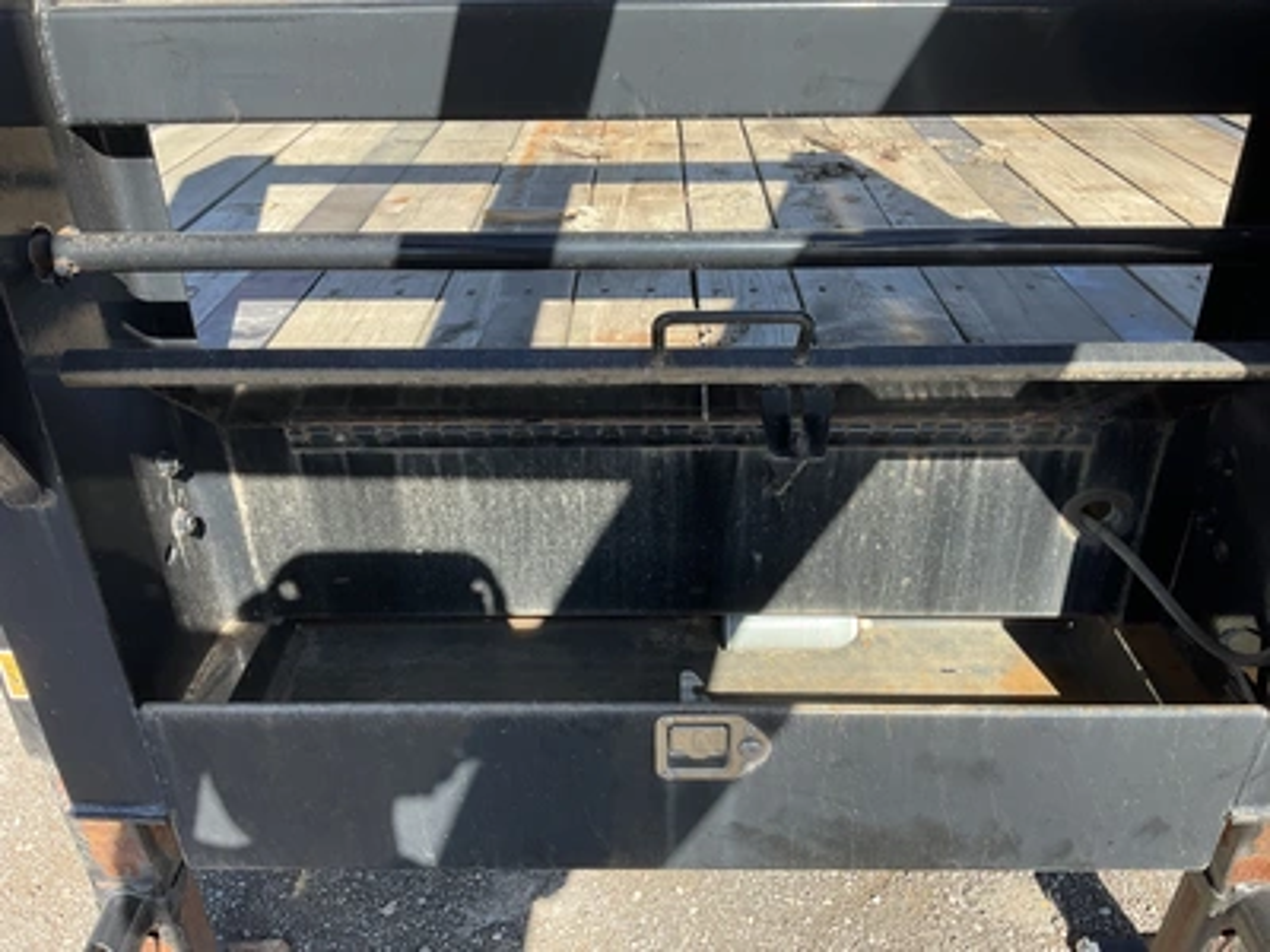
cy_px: 476
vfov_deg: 48.2
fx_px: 1064
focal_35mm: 29
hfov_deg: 61.7
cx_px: 635
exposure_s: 1/442
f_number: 1.8
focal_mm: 3
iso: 25
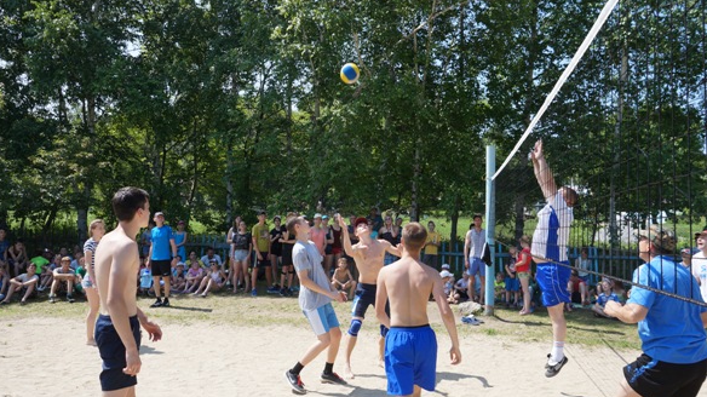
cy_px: 202
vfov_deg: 37.7
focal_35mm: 31
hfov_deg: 62.6
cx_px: 354
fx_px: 581
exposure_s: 1/250
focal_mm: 18
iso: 100
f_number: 7.1
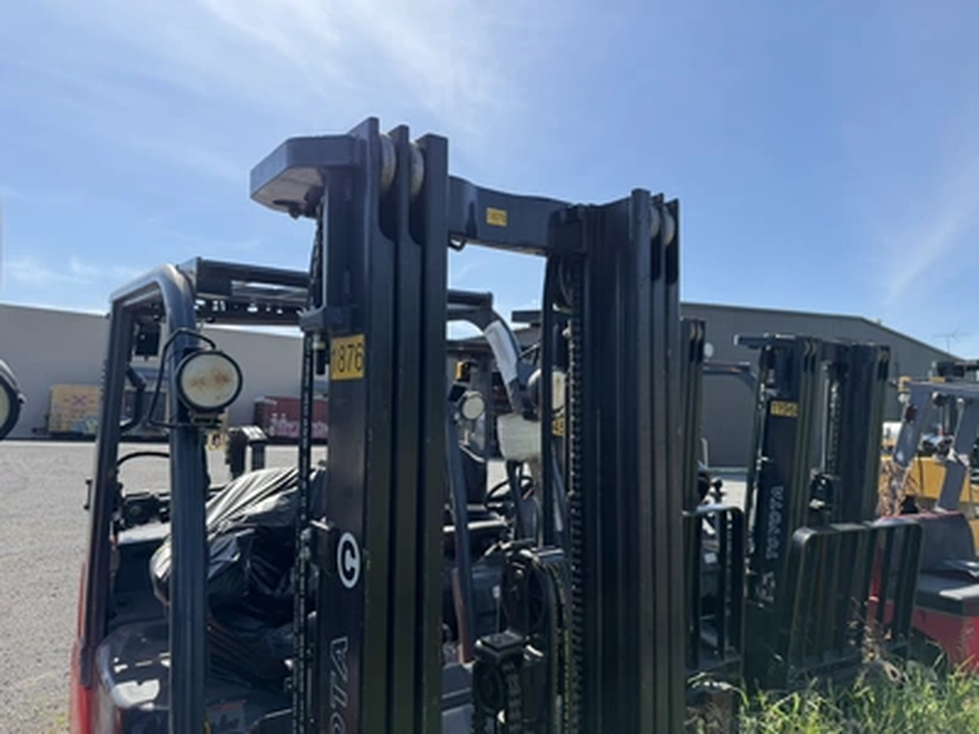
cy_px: 367
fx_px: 679
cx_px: 490
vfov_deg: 56.8
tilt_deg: +6.4
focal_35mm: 24
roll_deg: -2.5
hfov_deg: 71.6
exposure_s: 1/2907
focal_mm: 6.76
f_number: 1.78
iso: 80
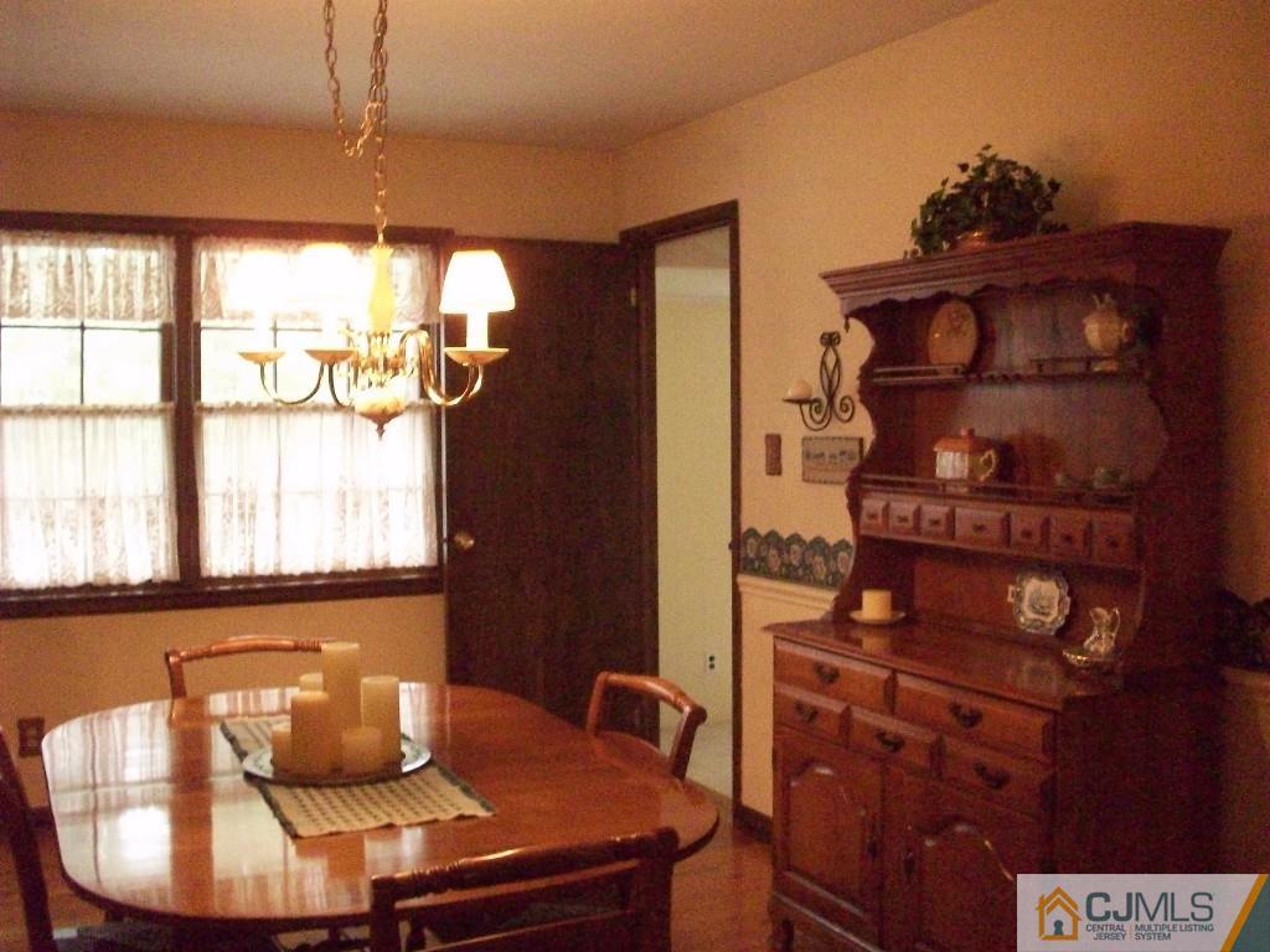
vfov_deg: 38.7
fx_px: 1357
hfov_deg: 50.1
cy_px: 476
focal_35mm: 37
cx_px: 635
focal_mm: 6.2
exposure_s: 1/64
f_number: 2.8
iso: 800
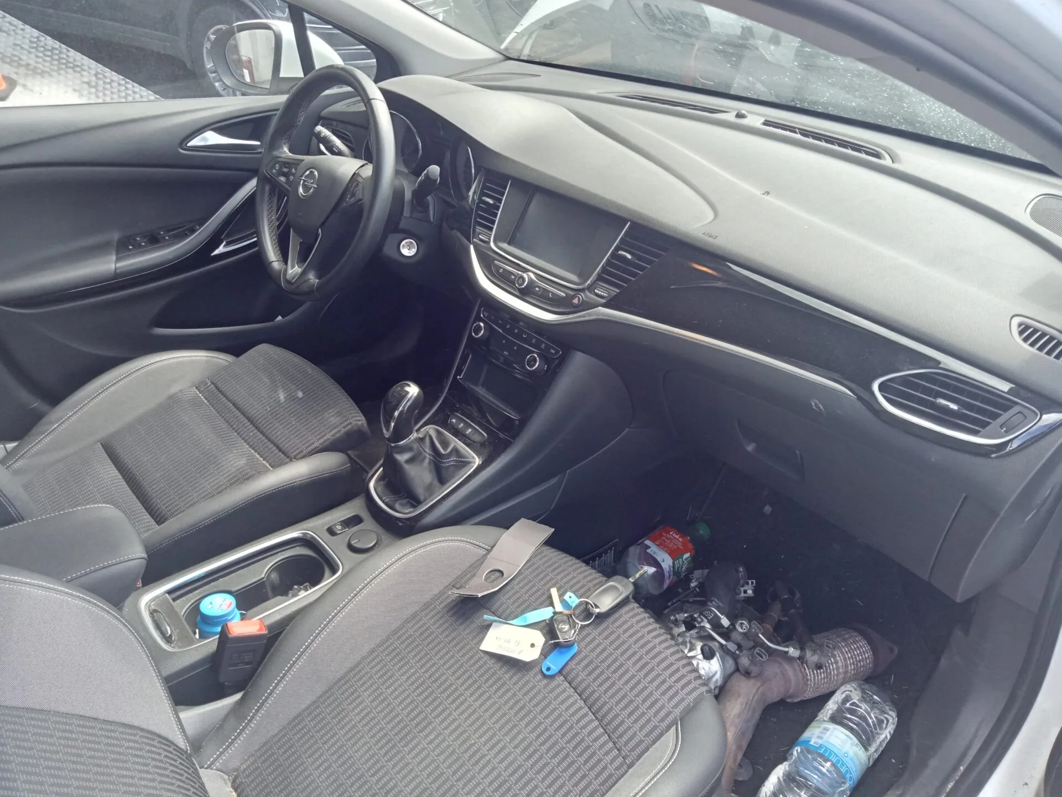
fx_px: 859
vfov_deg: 49.7
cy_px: 398
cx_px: 531
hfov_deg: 63.4
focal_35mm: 28
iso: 181
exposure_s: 1/100
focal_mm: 3.46
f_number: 2.2
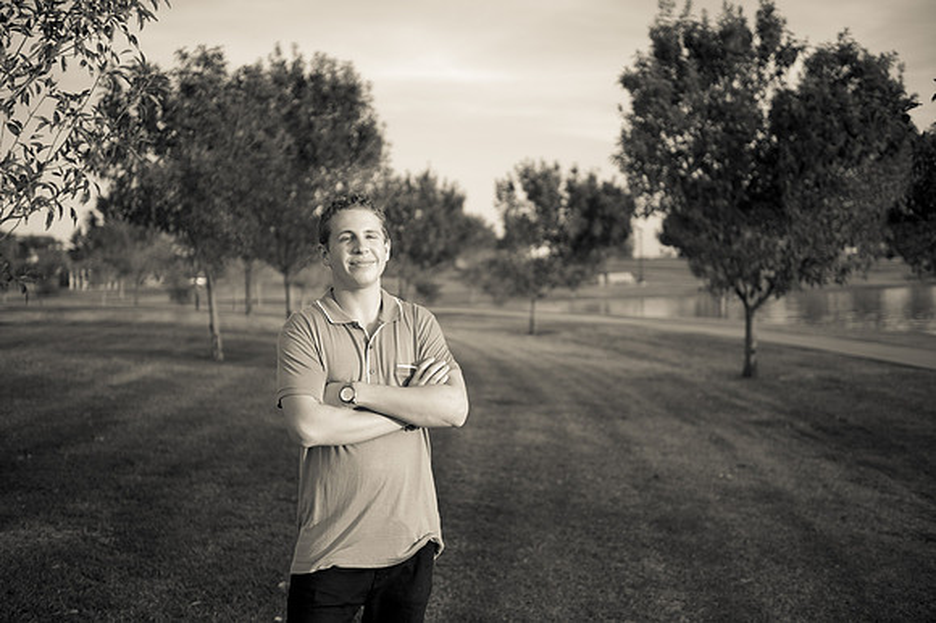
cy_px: 312
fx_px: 1247
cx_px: 468
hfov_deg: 41.1
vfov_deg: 28.0
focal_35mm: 48
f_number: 2.8
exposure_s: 1/640
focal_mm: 48
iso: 200
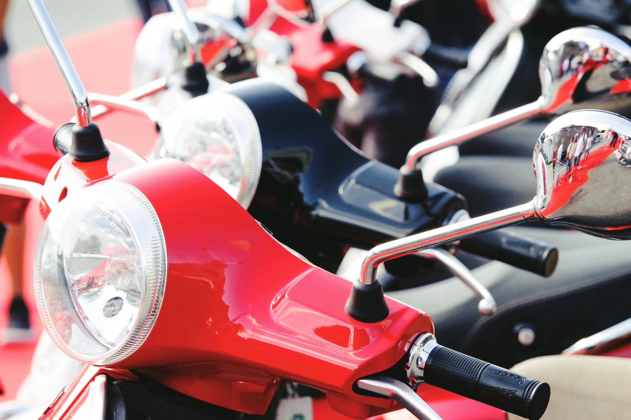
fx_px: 3926
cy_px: 271
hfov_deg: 9.2
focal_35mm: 224
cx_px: 371
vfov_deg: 6.1
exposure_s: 1/500
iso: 800
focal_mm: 135
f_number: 8
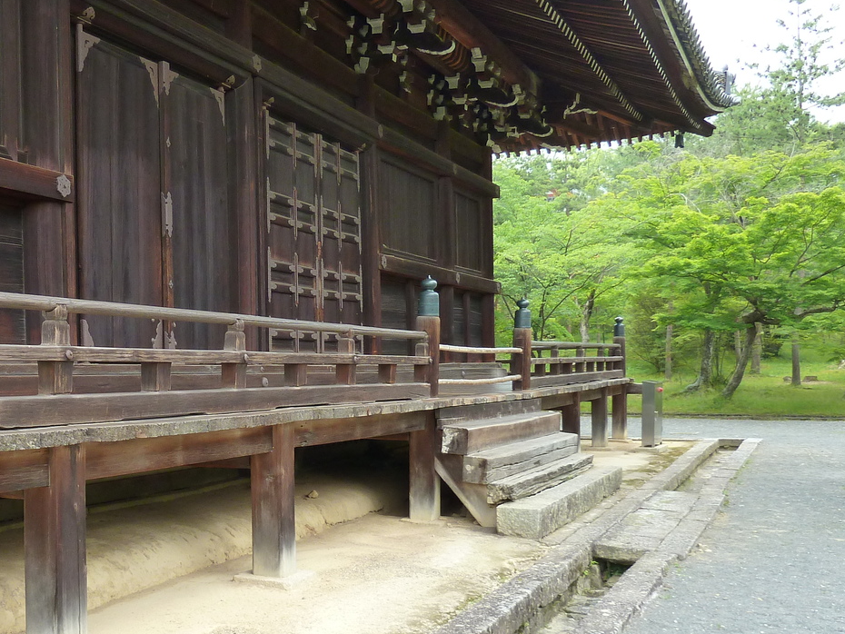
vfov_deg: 33.5
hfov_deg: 42.3
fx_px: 1050
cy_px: 393
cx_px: 196
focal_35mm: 43
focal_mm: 4.1
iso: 125
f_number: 3.3
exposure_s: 1/60
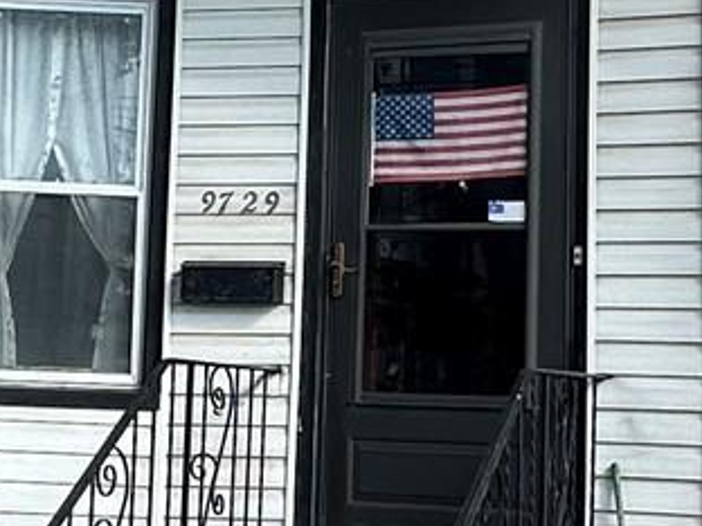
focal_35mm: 92
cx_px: 236
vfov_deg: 16.0
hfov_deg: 21.2
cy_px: 171
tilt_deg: +10.0
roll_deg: -2.3
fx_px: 1866
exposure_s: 1/437
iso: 40
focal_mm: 2.22
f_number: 2.2
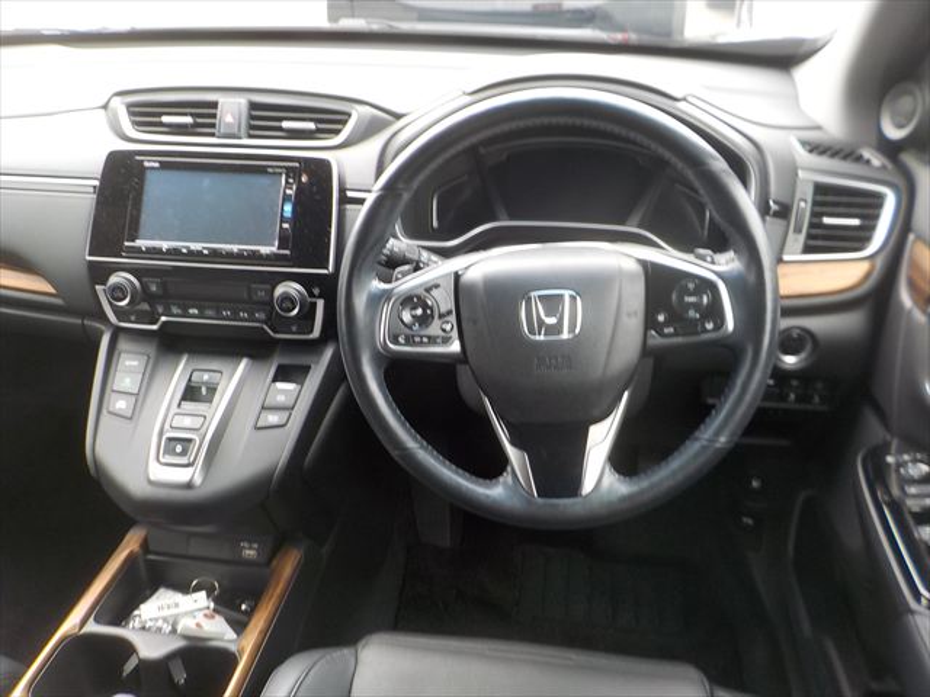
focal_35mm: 30
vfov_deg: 46.8
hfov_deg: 60.0
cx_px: 465
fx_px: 806
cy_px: 348
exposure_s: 1/40
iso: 125
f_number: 3.3
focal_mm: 4.1
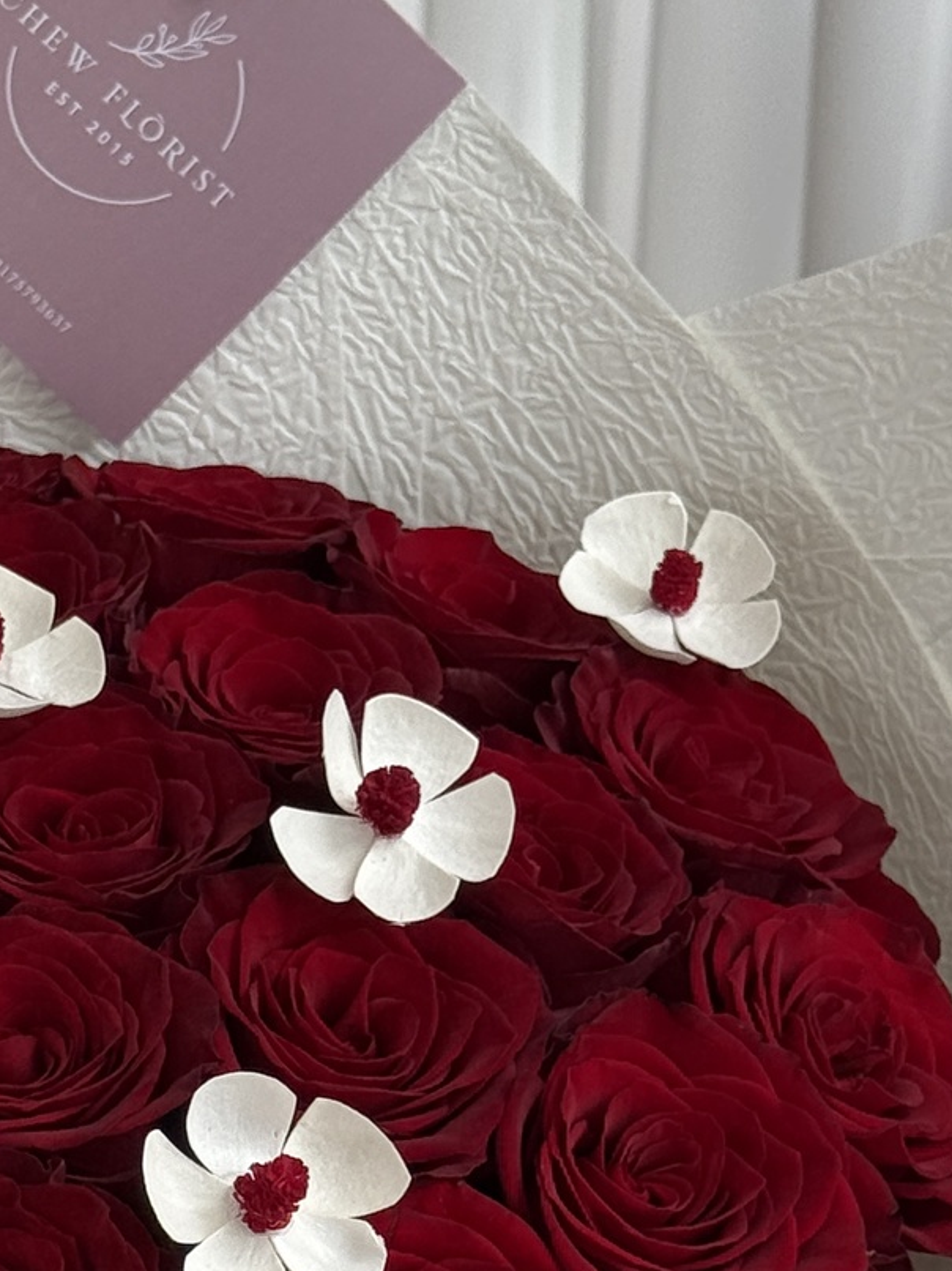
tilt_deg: -29.4
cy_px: 1132
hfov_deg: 10.3
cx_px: 170
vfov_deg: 13.7
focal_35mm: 143
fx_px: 5246
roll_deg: +1.2
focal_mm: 6.76
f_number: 1.78
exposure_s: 1/1167
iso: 80
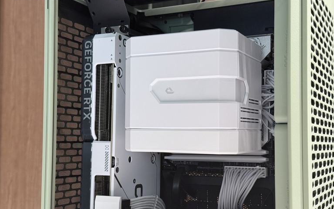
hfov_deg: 38.9
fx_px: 473
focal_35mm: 52
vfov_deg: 24.9
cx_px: 170
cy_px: 115
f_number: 1.78
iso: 200
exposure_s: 1/60
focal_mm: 6.76
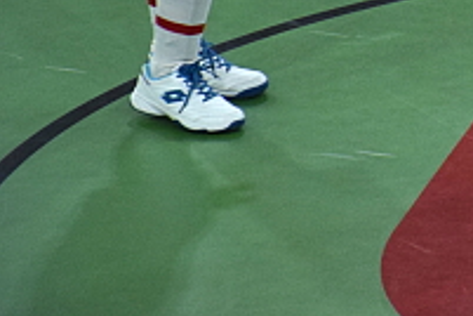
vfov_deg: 2.6
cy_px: -223
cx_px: 927
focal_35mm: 536
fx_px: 7042
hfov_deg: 3.8
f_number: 5.3
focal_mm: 90
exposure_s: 1/125
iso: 1400
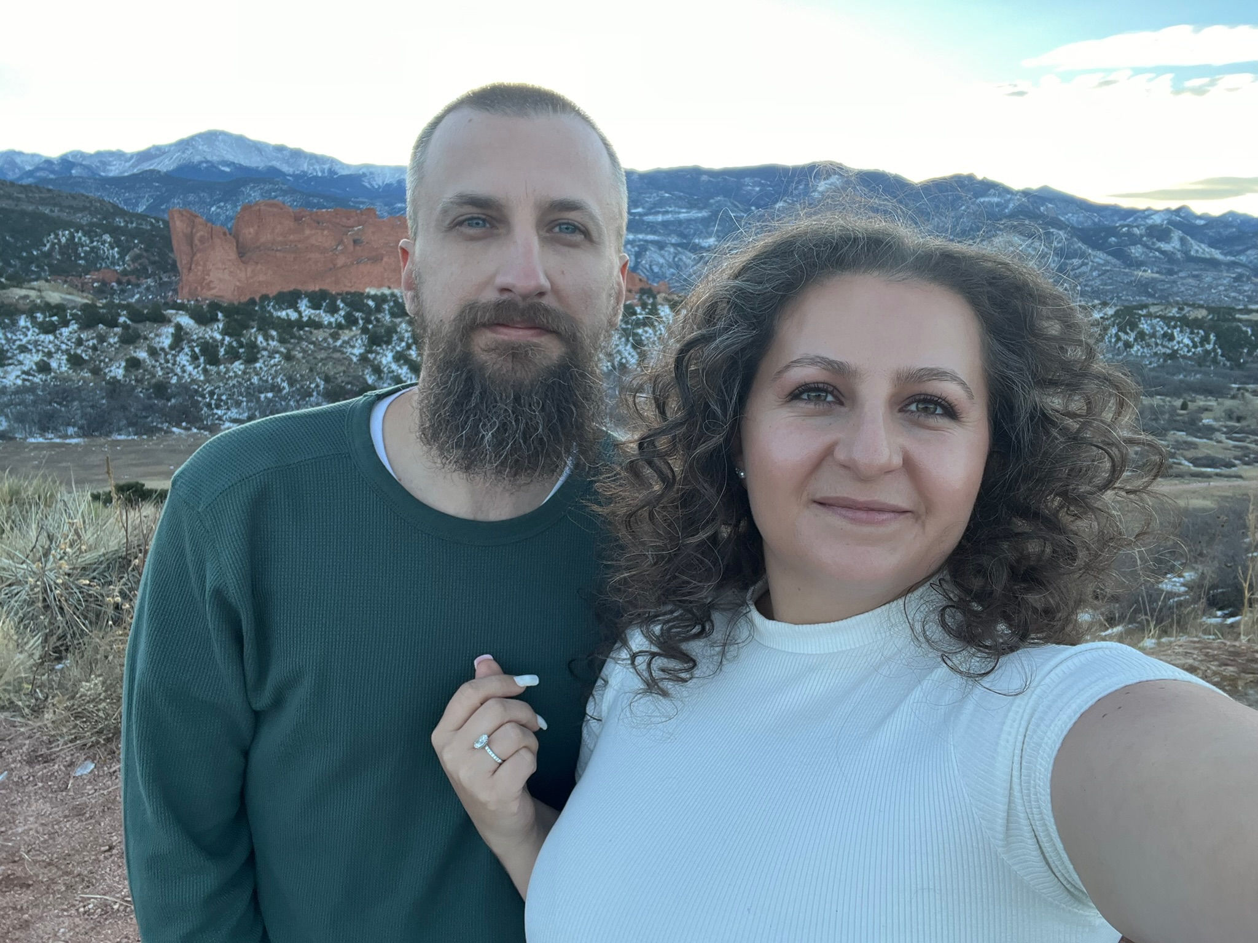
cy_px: 472
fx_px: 836
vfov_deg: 58.9
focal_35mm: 23
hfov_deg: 73.9
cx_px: 629
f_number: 2.2
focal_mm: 2.71
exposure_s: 1/121
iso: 50
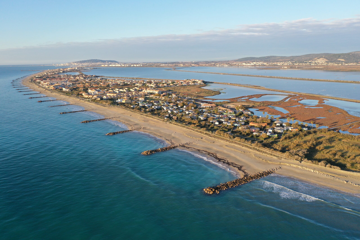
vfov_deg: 46.4
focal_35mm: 28
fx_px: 280
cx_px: 180
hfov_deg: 65.5
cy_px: 120
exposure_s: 1/60
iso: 100
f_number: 3.5
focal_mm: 10.26
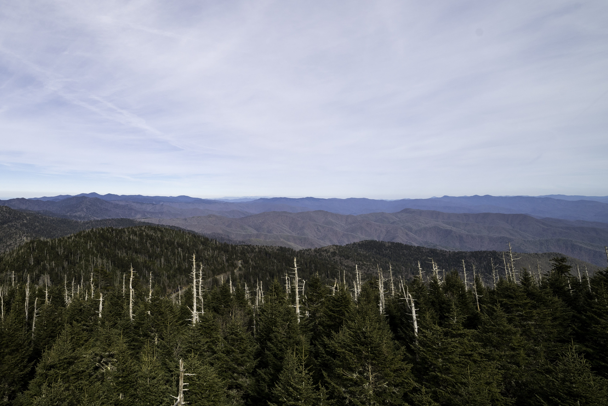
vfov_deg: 57.8
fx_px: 355
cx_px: 192
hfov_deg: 78.0
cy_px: 126
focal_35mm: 21
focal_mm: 14
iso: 250
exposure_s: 1/640
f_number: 8
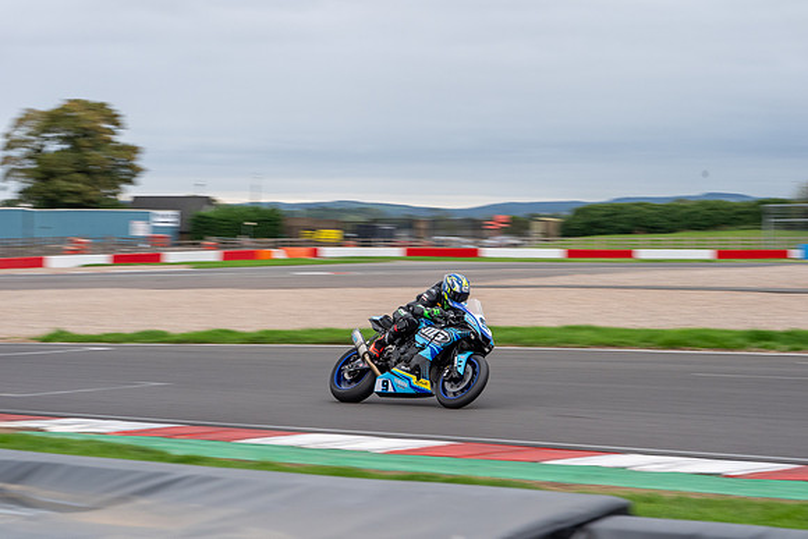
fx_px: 2247
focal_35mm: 100
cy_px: 270
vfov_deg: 13.7
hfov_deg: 20.4
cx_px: 404
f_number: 11
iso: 800
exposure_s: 1/200
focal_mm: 100
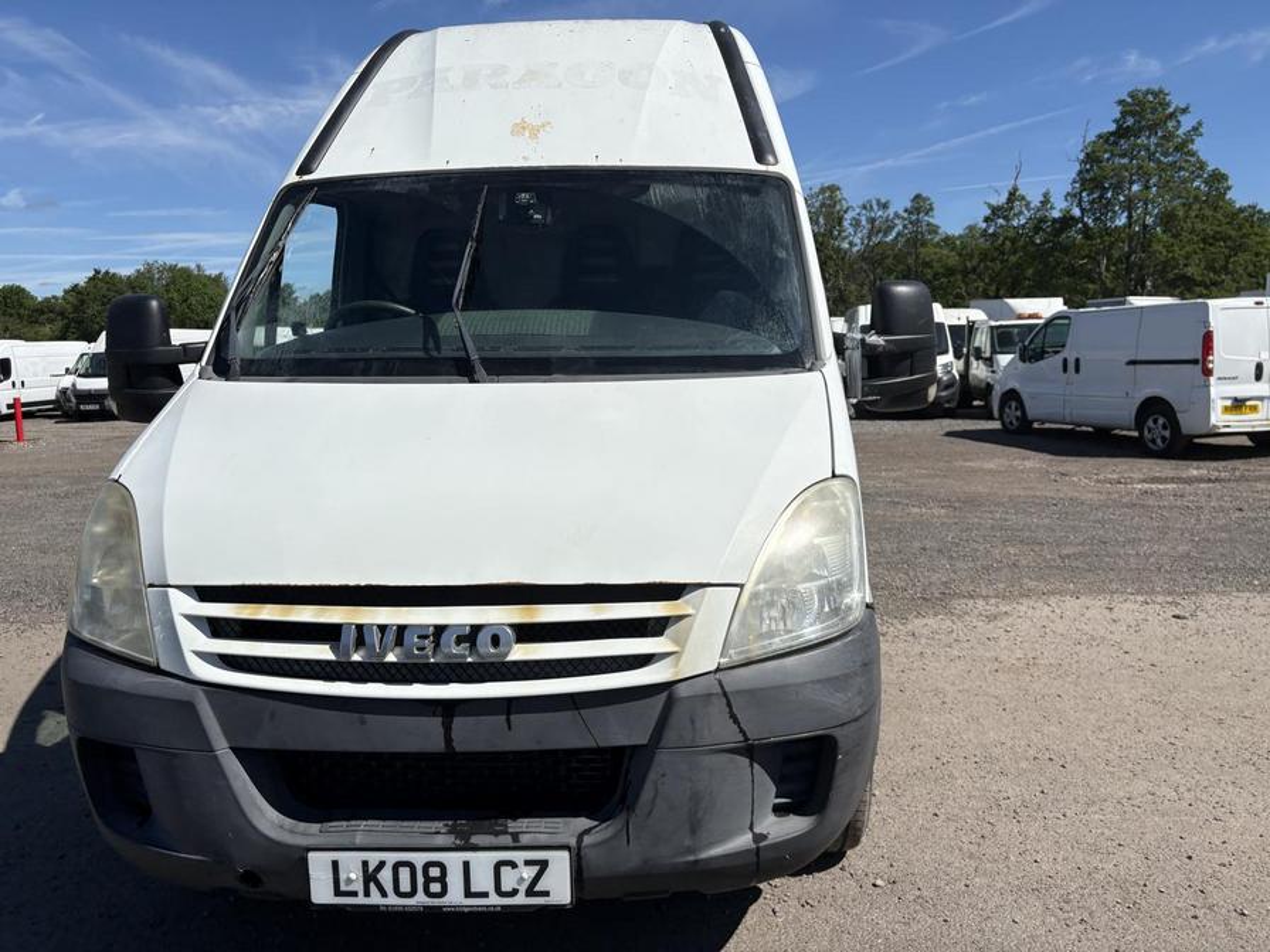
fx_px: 954
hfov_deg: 67.3
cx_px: 635
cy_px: 476
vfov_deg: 53.1
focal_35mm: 26
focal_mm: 5.96
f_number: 1.6
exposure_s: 1/10101
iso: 50
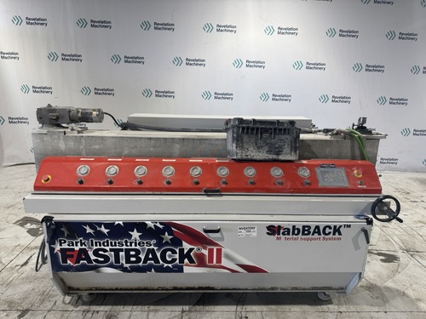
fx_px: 295
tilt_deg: -15.9
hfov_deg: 71.6
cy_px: 160
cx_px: 213
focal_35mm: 24
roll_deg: -1.8
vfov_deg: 56.8
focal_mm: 6.76
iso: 80
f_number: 1.78
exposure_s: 1/120
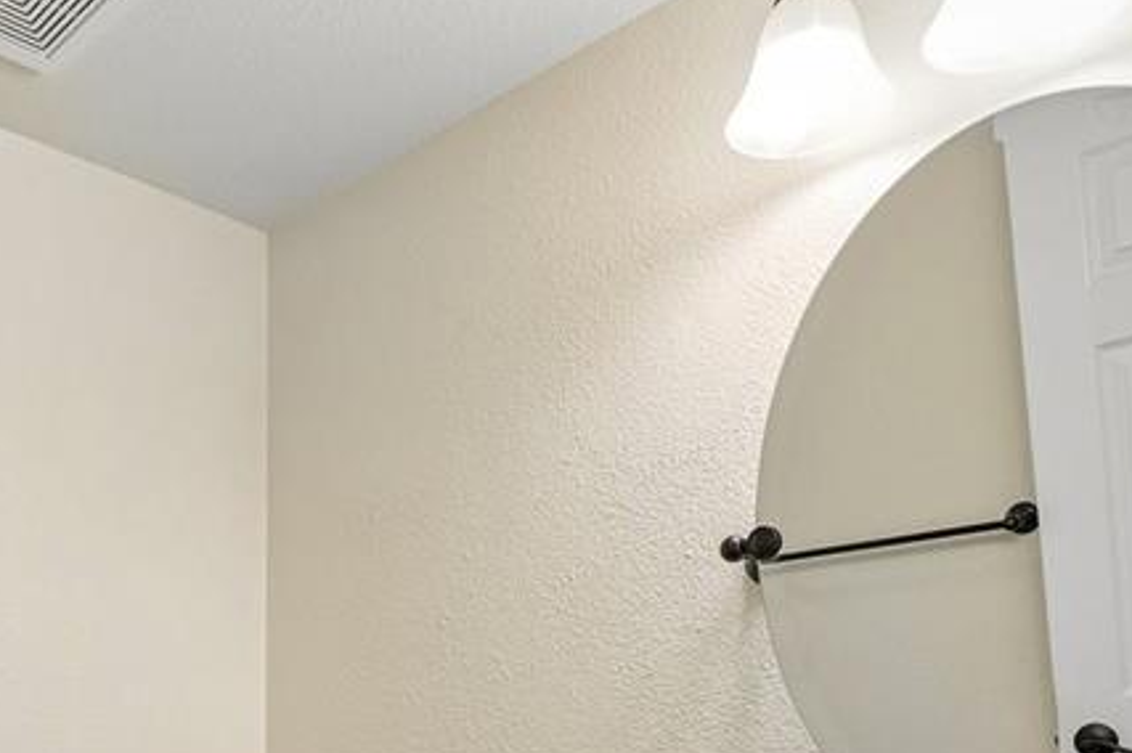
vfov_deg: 33.5
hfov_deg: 50.8
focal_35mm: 36
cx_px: 276
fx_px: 1131
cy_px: 761
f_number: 8
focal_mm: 10
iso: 800
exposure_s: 1/50
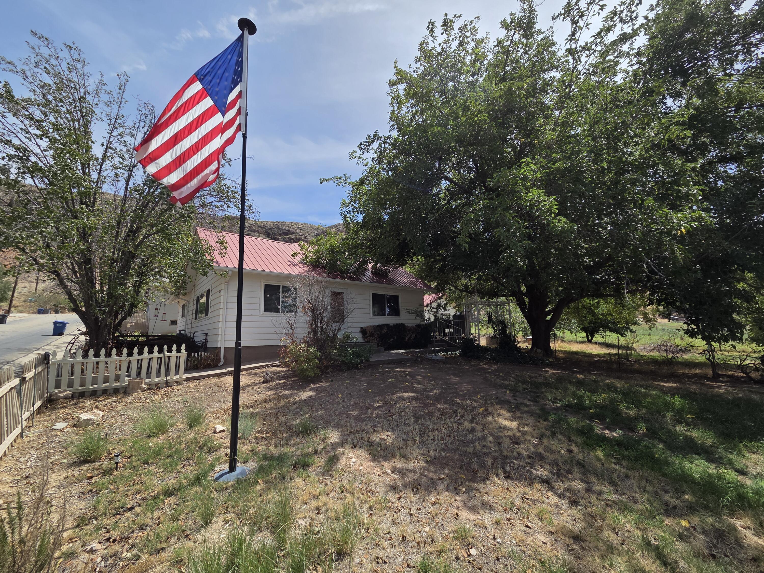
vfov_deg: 89.9
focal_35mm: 13
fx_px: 287
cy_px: 286
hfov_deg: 106.2
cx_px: 382
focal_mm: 2.2
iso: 50
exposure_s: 1/1538
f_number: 2.2
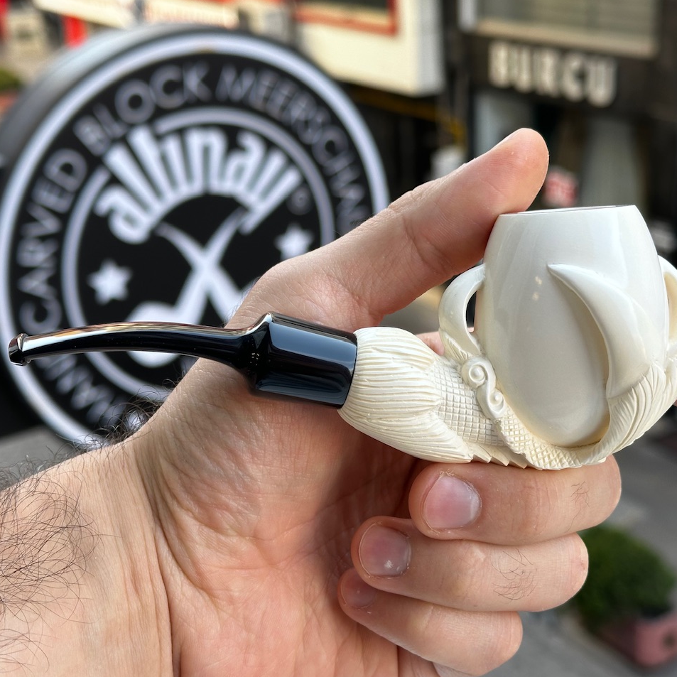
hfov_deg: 30.0
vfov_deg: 30.0
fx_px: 1261
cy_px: 338
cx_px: 349
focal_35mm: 57
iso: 50
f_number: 1.78
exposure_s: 1/200
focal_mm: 6.86
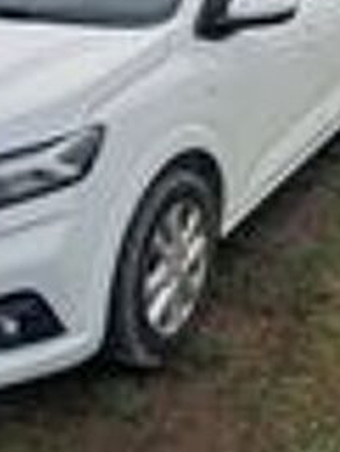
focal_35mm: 62
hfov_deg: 23.6
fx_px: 811
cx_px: 233
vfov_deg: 30.4
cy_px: 86
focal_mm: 4.6
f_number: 2
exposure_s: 1/350
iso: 32
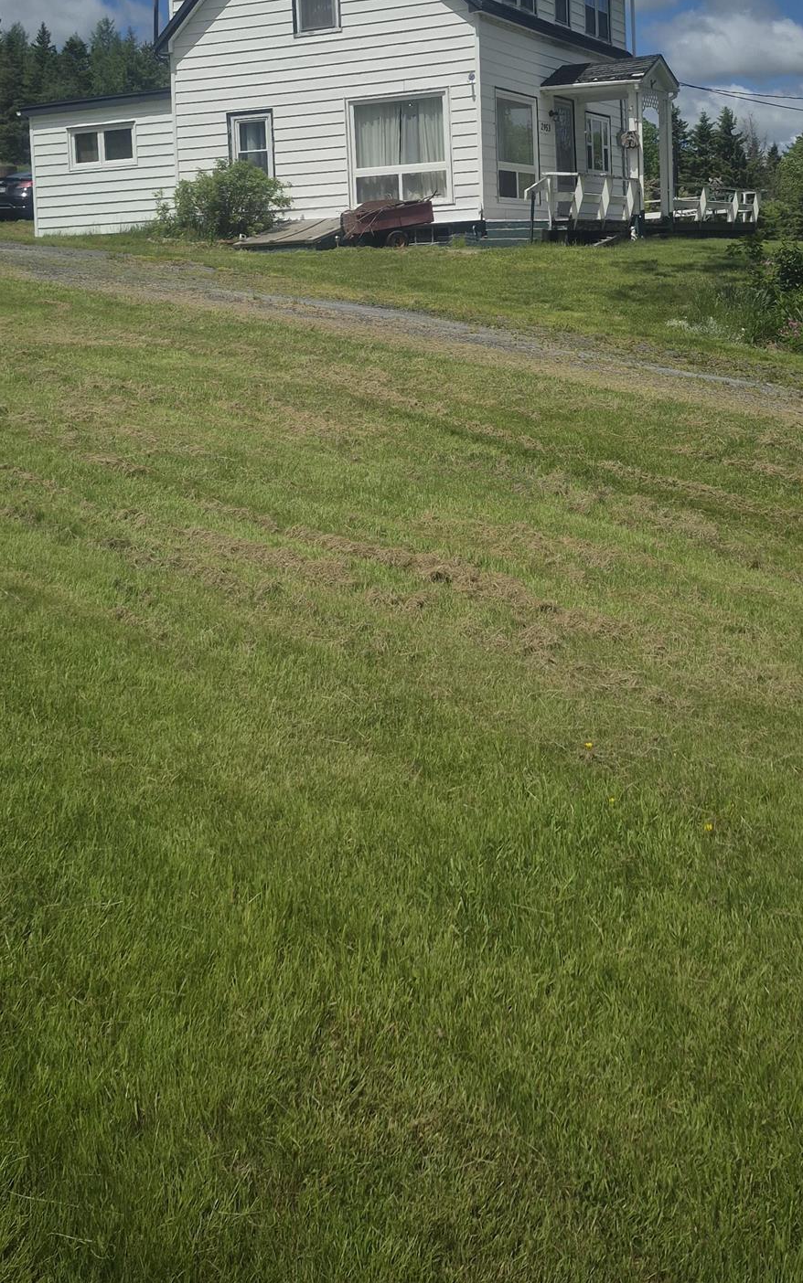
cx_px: 380
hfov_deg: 32.0
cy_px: 275
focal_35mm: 40
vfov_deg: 46.9
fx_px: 1400
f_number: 1.8
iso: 25
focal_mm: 5.4
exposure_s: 1/3328
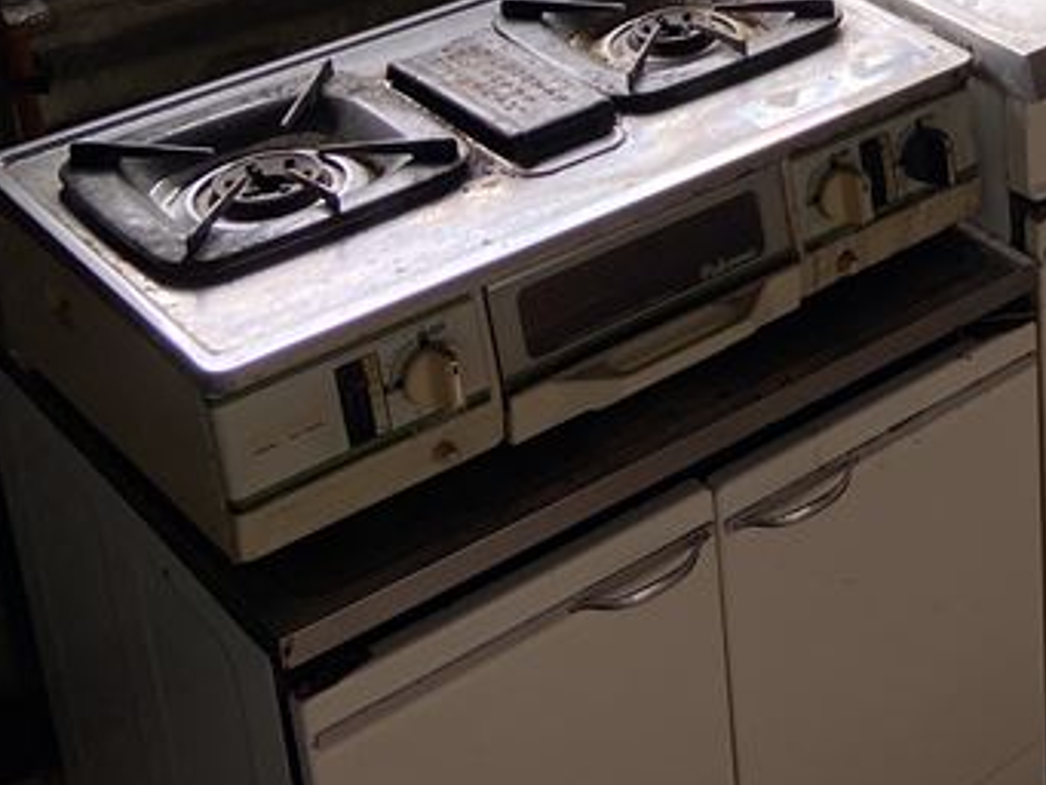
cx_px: 1374
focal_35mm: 78
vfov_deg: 17.6
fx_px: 2358
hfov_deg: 22.3
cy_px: -264
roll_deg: -0.3
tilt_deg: -21.4
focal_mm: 4.25
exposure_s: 1/123
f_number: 1.8
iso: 32
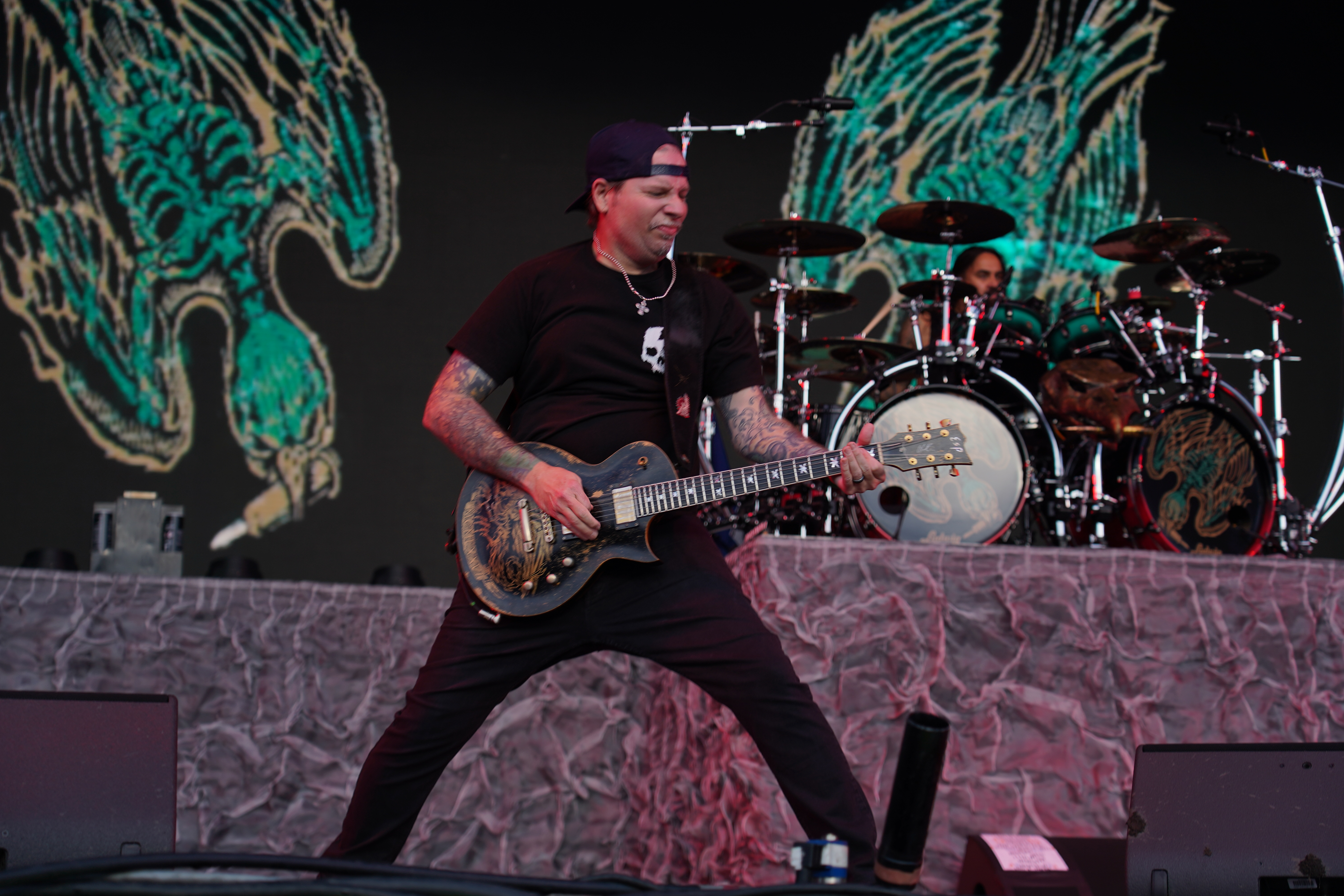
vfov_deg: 20.3
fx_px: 2501
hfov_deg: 30.1
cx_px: 672
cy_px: 448
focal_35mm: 67
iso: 125
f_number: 4
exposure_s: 1/125
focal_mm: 67
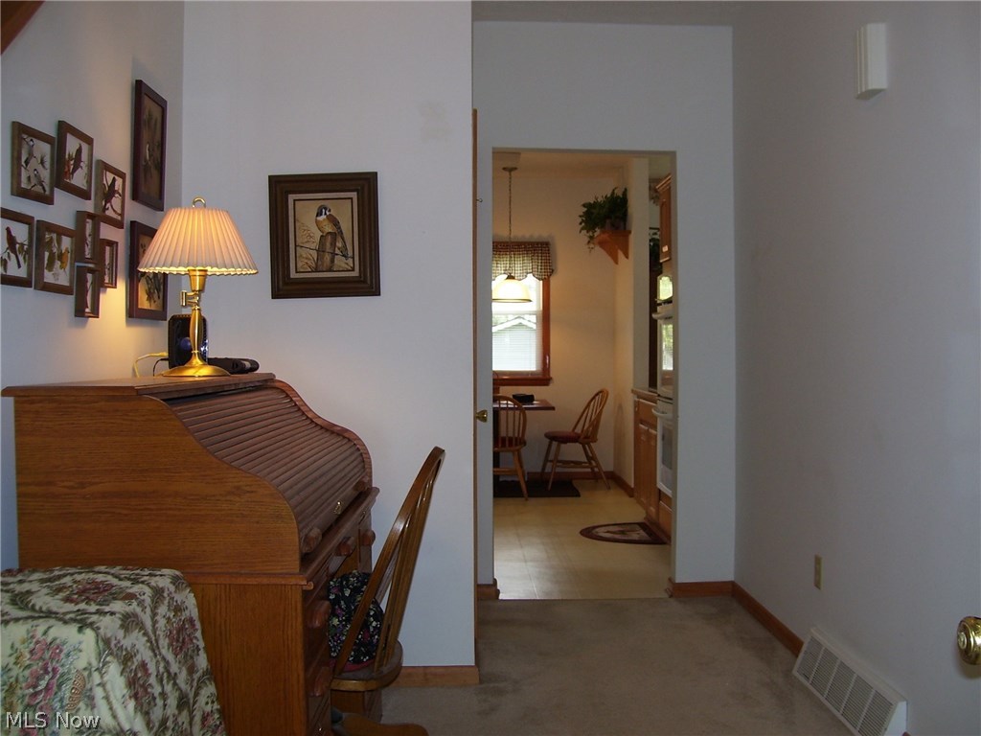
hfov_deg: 51.4
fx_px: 1020
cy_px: 368
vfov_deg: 39.7
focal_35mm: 36
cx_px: 490
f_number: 2.7
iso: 80
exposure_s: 1/60
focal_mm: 6
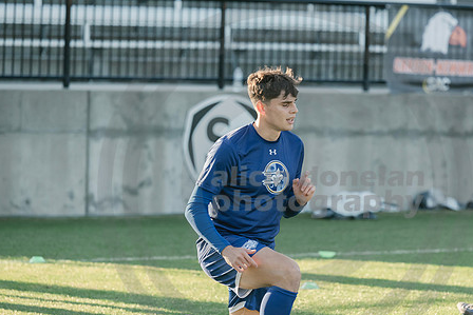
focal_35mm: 259
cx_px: 285
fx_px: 3404
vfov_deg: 5.3
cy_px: 188
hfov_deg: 7.9
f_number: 4.5
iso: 1250
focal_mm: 200
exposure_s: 1/2000
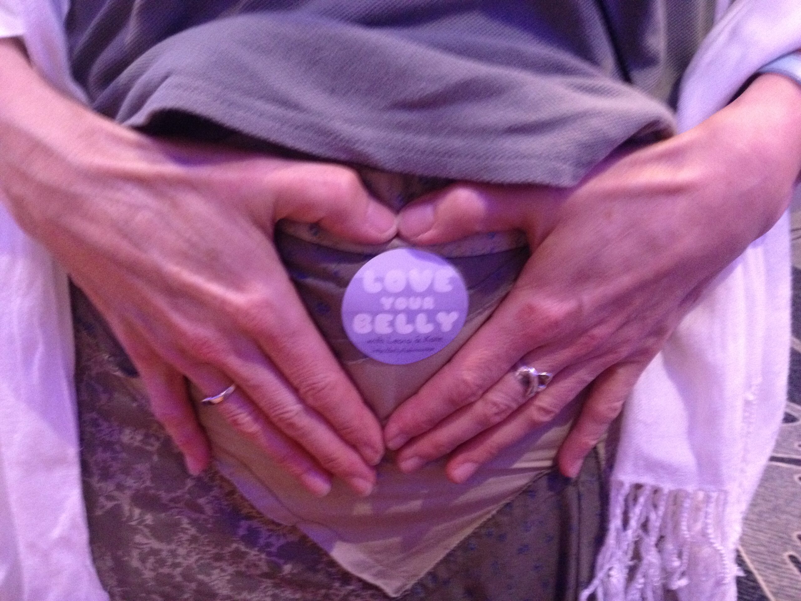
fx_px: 810
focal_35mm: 35
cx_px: 400
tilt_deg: -29.0
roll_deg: -0.8
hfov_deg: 52.6
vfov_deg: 40.7
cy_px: 300
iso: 400
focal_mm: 4.28
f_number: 2.4
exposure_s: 1/20
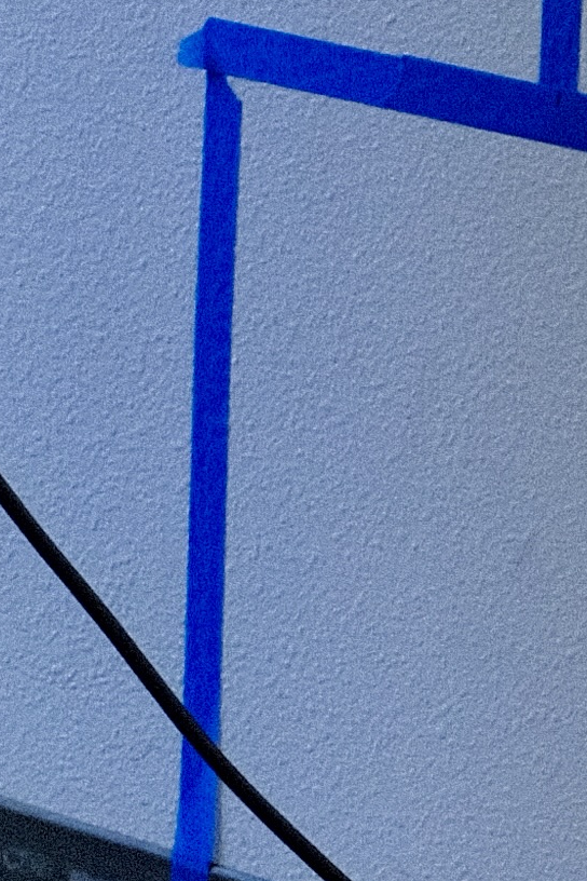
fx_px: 11030
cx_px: 318
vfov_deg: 4.5
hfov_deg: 3.0
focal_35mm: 451
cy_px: -866
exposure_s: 1/56
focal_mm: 39
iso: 400
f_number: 3.6
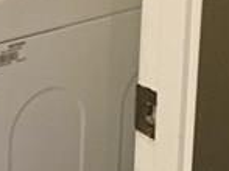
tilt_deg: -15.8
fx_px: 1335
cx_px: -171
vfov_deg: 7.2
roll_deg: +1.3
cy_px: -86
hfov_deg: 9.4
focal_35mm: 202
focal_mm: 4.15
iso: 200
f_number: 2.2
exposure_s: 1/15
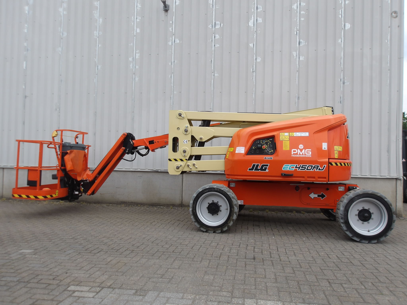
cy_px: 152
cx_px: 204
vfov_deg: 51.4
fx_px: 317
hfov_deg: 65.3
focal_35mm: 27
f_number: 3
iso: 100
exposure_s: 1/740
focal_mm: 4.9
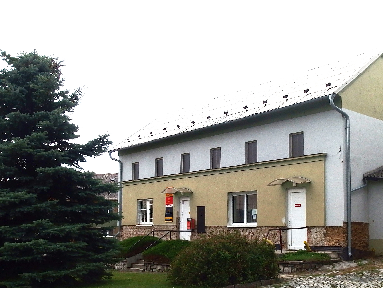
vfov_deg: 28.4
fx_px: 564
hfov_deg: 37.3
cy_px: 181
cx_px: 234
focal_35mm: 51
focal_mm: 5.6
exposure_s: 1/800
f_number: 4.5
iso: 100
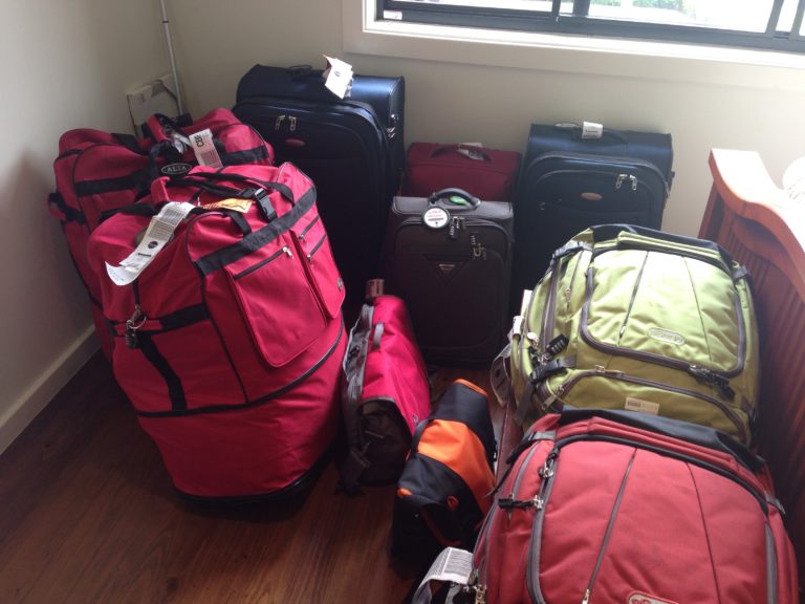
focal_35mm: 33
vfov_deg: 42.9
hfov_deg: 55.4
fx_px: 767
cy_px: 302
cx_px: 402
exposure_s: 1/40
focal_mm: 4.12
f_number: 2.4
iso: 64
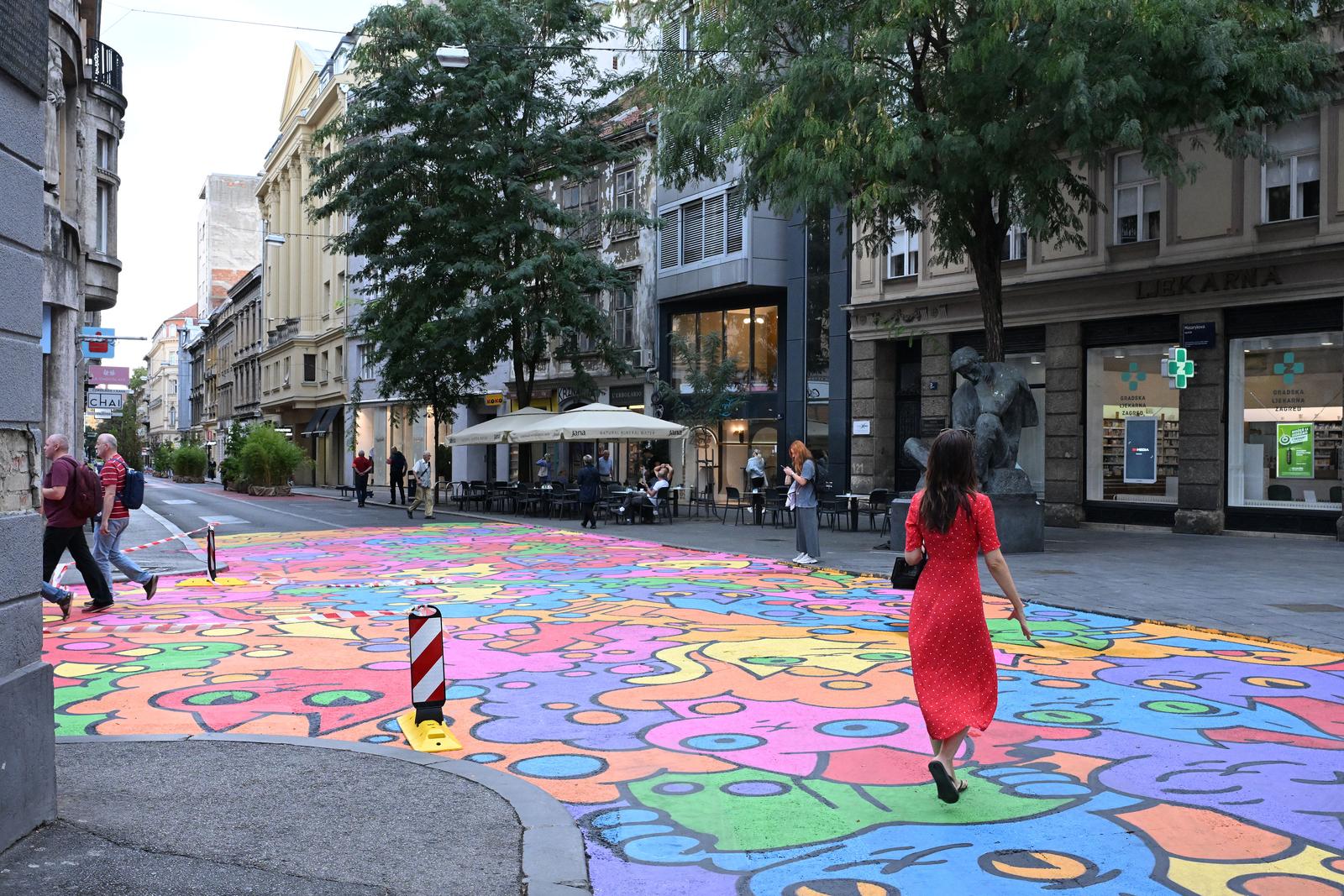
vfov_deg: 37.9
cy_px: 448
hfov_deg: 54.4
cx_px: 672
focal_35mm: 35
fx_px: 1307
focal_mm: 35
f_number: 9
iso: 5000
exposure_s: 1/250
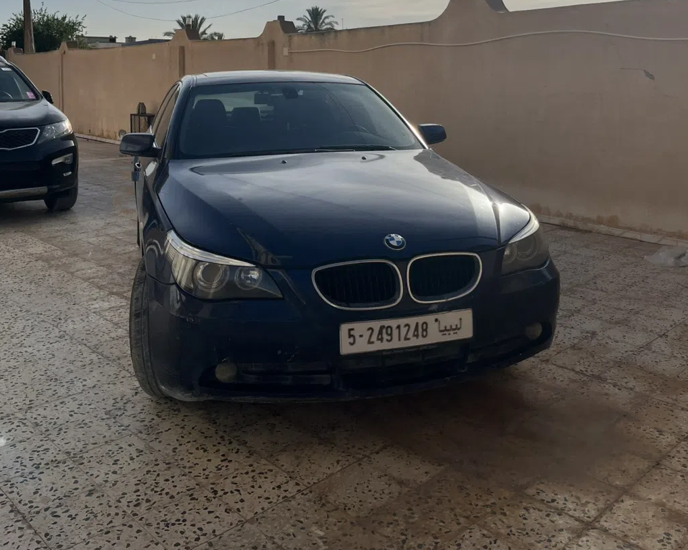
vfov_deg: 41.5
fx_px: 692
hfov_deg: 52.8
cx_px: 344
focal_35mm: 34
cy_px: 110
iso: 50
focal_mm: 5.1
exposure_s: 1/6897
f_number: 1.6
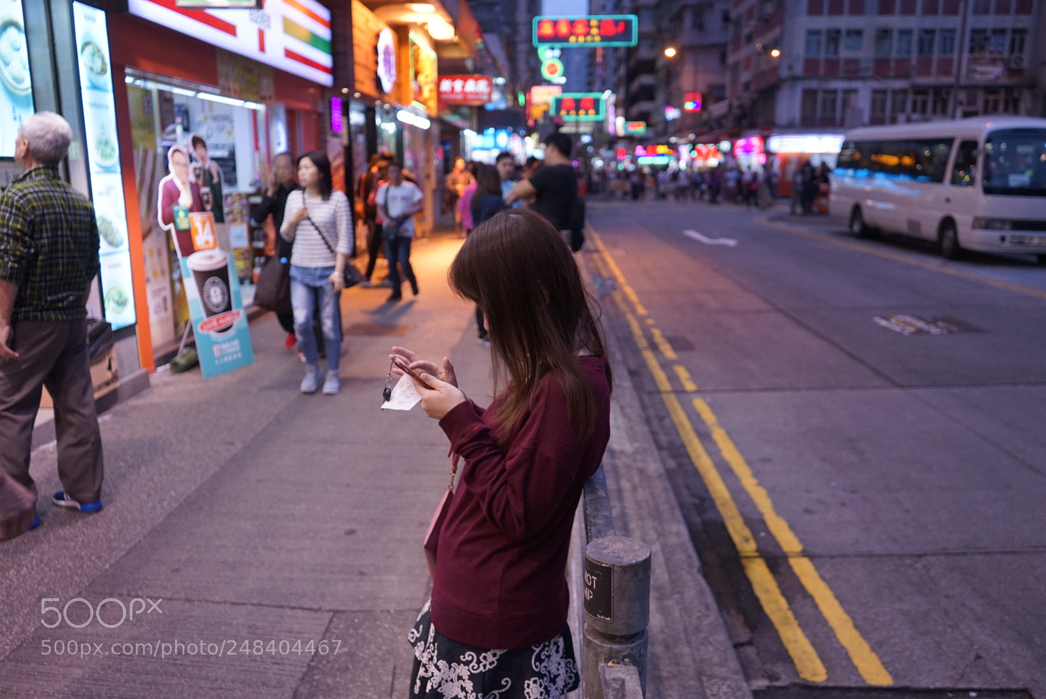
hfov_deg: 65.4
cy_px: 350
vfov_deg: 46.5
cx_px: 523
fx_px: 814
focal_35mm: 28
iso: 1000
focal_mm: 28
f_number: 3.5
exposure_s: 1/200
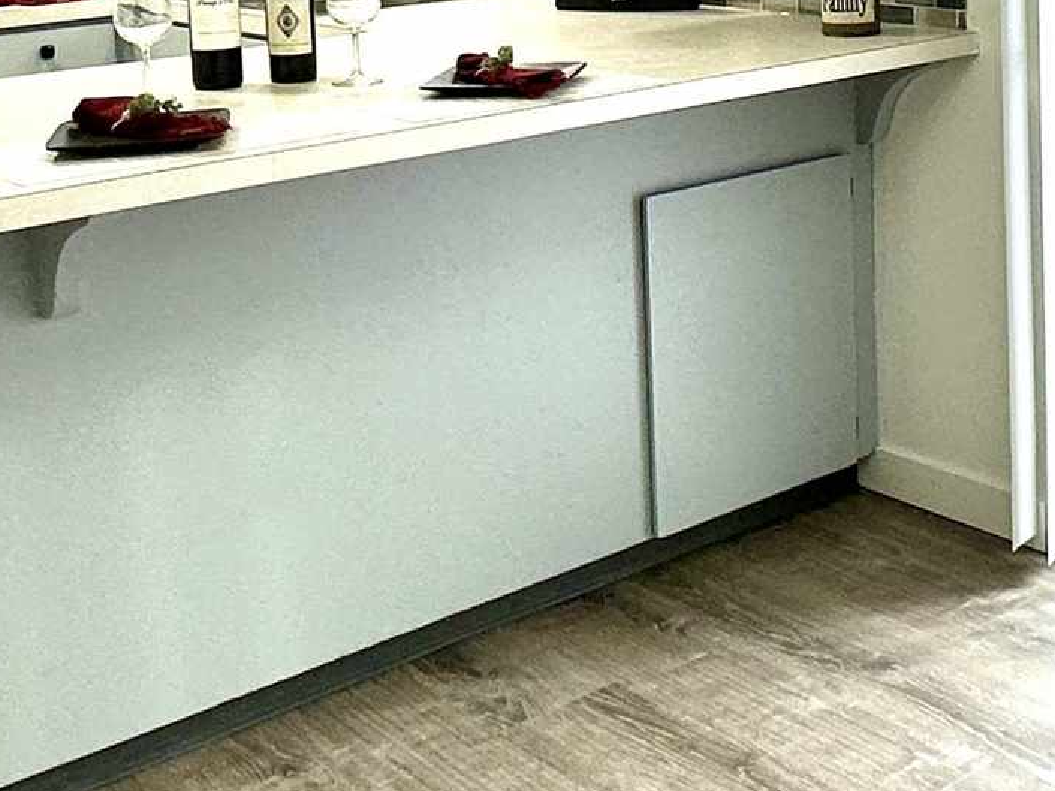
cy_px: -13
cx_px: 775
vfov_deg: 23.0
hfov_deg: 31.2
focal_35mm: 61
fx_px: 1859
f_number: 2.2
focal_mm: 2.22
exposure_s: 1/120
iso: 80
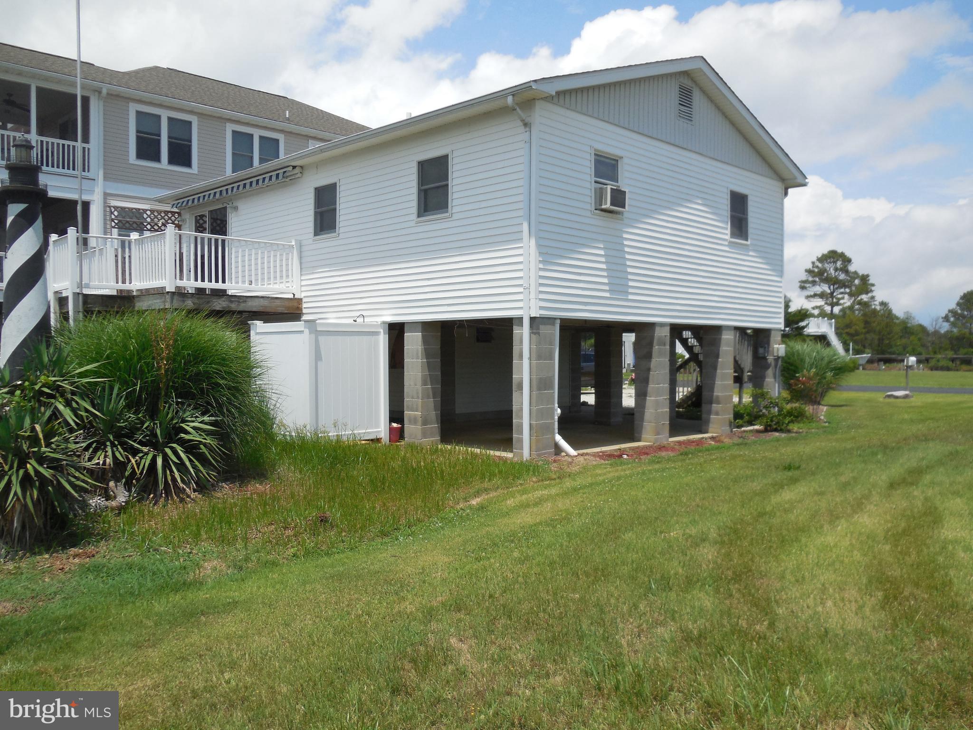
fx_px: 843
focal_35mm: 30
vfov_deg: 46.8
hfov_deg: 60.0
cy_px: 365
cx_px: 486
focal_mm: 5.3
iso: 125
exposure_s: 1/640
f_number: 6.5
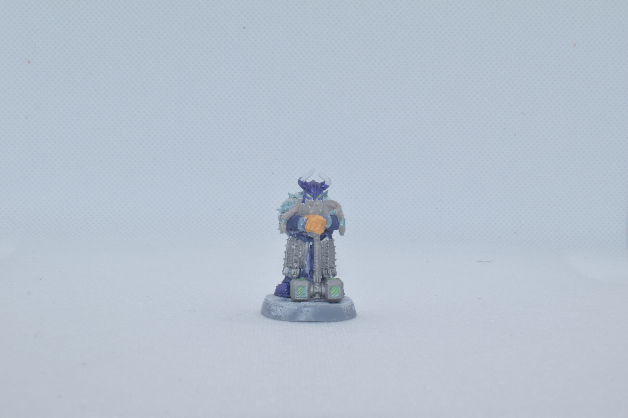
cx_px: 314
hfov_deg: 37.8
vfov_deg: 25.8
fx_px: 916
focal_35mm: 52
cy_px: 209
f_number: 22
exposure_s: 1/125
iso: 800
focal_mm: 35
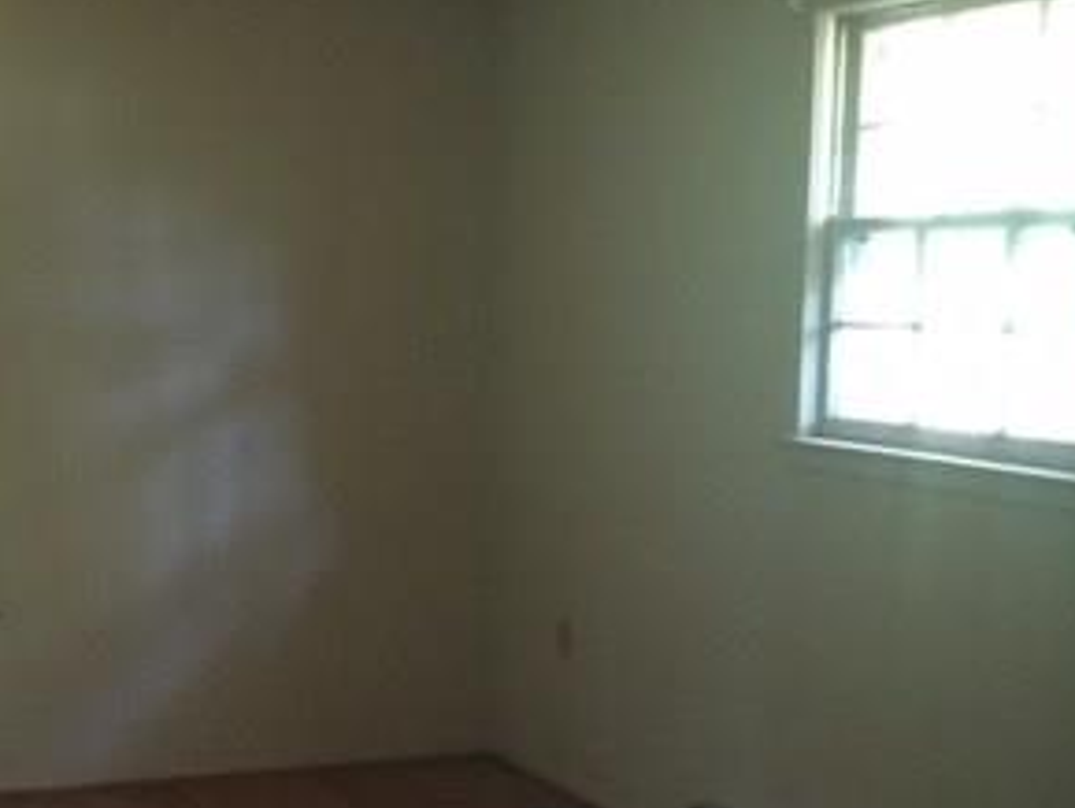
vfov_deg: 22.8
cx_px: 111
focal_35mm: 64
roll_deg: -0.9
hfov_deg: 29.1
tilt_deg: -7.7
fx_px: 1989
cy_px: 571
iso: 250
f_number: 2.2
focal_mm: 4.15
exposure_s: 1/15
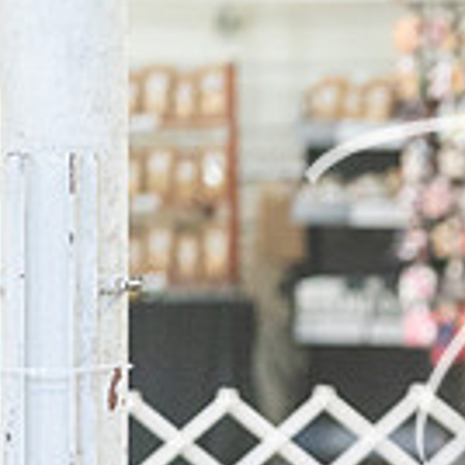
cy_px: 567
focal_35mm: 566
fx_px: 8602
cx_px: 920
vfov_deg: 3.1
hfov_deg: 3.1
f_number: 3.2
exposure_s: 1/250
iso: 5000
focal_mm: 154
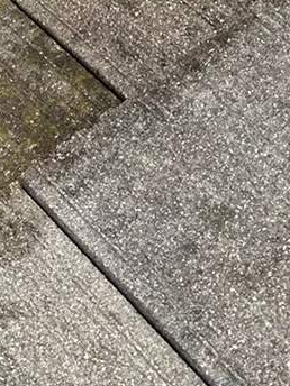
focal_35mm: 143
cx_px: 362
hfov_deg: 10.2
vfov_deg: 11.7
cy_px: -495
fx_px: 1597
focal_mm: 6.86
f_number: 1.78
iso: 80
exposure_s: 1/1812
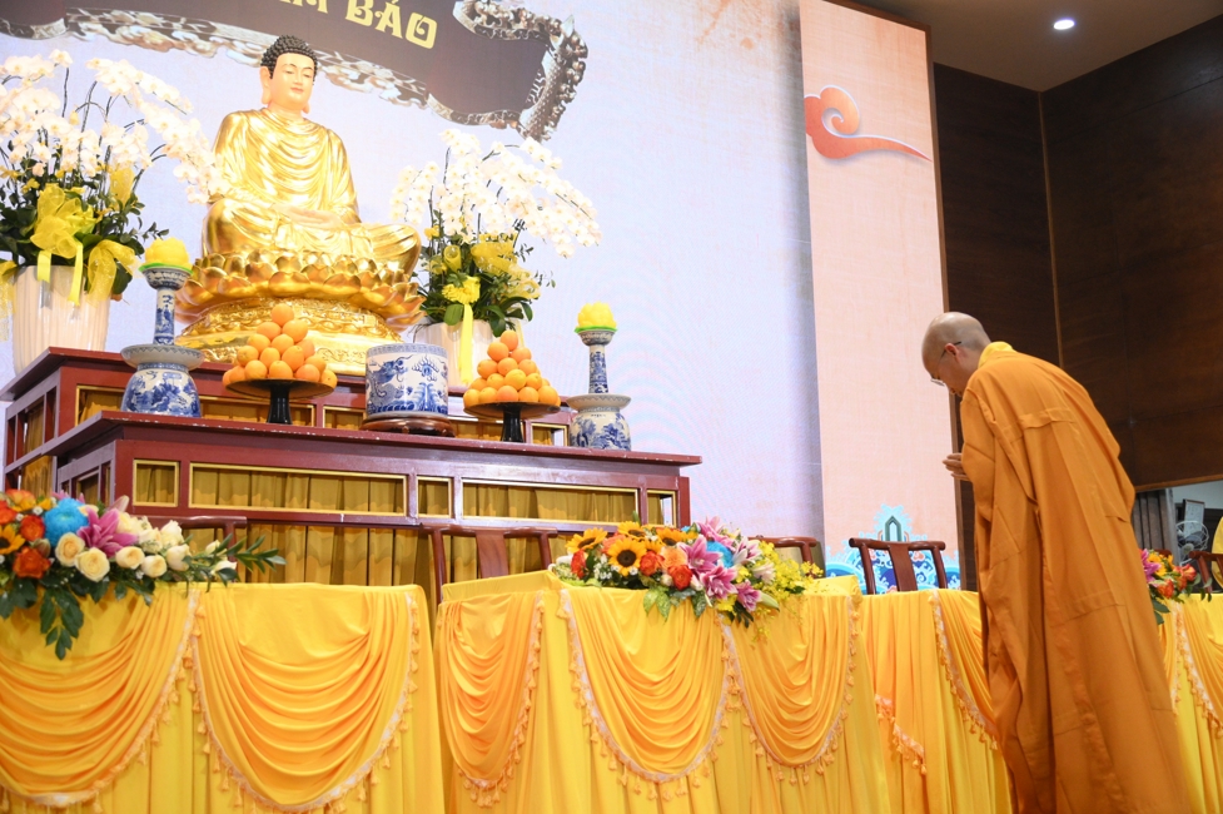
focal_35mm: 44
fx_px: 1494
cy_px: 407
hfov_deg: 44.5
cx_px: 612
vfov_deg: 30.5
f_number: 4
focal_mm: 44
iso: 4000
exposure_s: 1/250
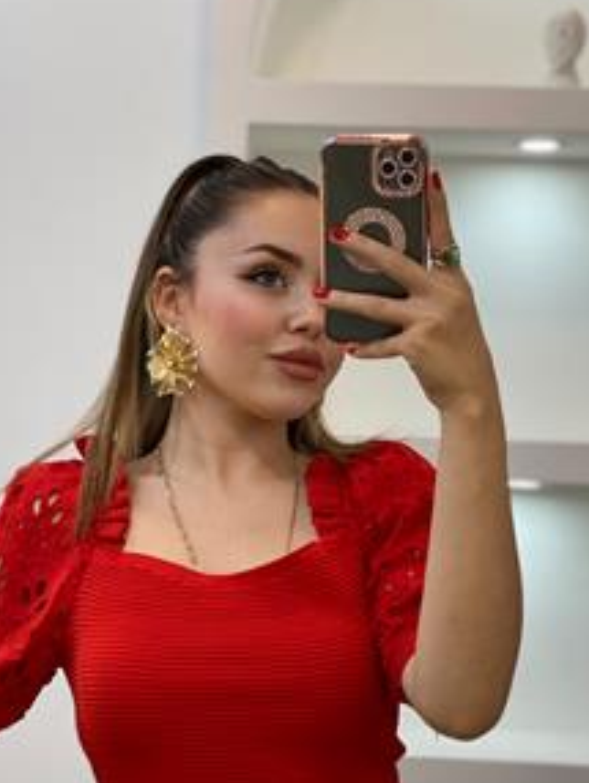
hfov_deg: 19.6
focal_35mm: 75
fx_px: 1699
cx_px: 236
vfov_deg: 25.8
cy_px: 524
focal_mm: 6
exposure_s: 1/100
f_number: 2
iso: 80
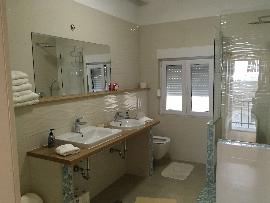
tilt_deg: -5.8
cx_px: 135
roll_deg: +0.9
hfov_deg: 61.7
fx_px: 226
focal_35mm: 29
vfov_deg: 48.2
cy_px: 102
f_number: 2.2
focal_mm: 4.15
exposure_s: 1/33
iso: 160
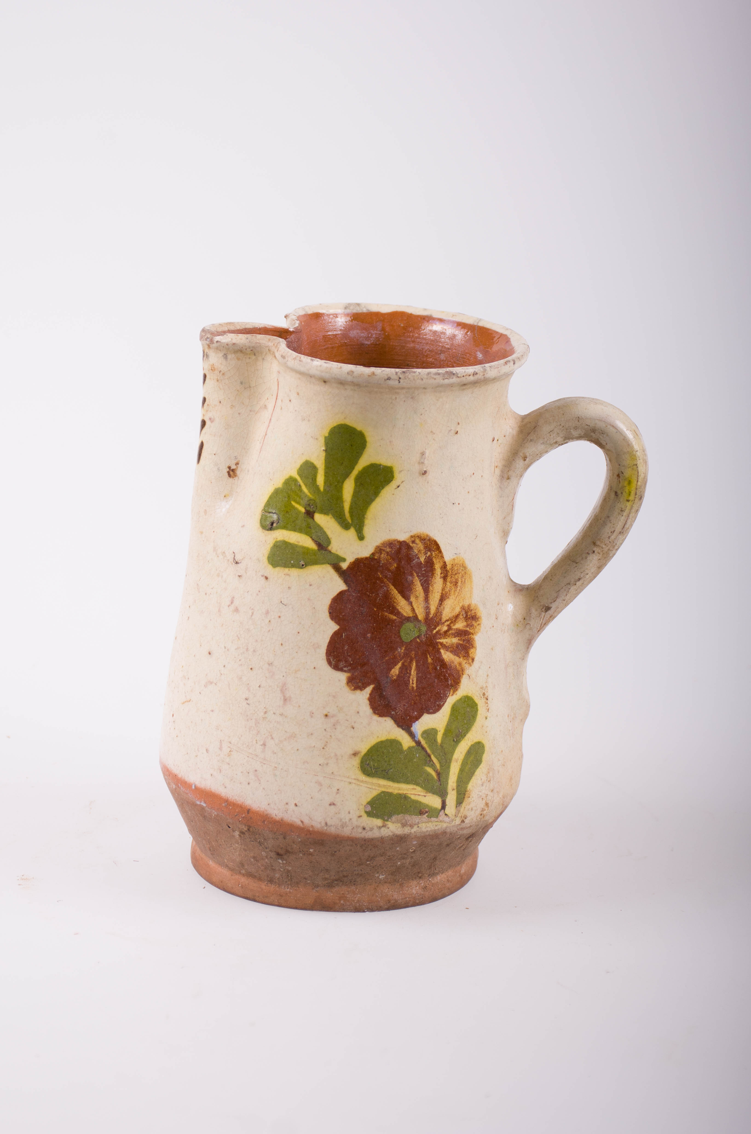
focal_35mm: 78
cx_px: 376
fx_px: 2452
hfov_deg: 17.4
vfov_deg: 26.0
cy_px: 567
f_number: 6.3
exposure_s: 1/200
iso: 100
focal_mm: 52
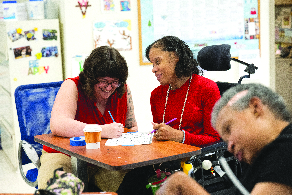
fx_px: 665
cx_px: 146
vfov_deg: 16.7
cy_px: 98
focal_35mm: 82
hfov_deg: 24.8
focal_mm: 82
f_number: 4
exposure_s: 1/320
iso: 2500
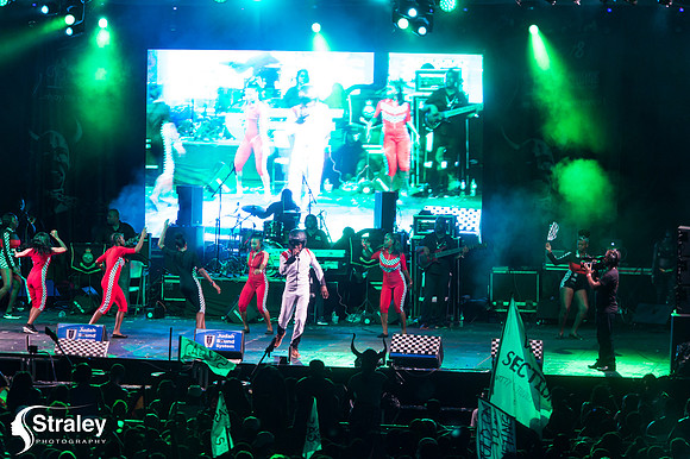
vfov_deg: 7.0
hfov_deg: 10.6
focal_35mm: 195
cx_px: 345
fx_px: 3735
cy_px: 230
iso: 3200
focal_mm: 195
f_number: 5.6
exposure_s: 1/200
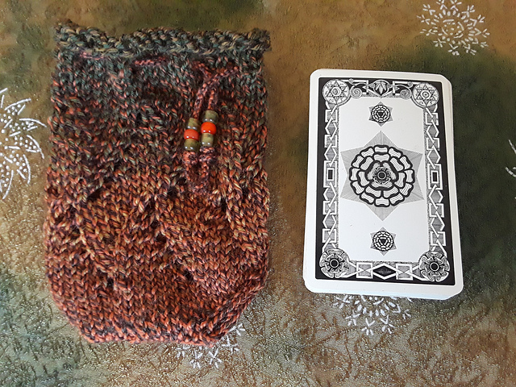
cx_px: 258
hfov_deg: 63.4
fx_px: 417
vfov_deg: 49.7
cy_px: 194
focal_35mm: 28
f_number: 1.9
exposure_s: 1/15
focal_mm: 2.9
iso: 250
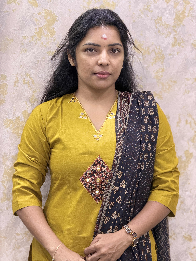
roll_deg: -3.6
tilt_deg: -3.7
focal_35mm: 100
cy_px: 130
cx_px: 98
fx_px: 755
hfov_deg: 14.8
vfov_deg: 19.6
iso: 640
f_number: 2.8
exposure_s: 1/50
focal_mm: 16.89
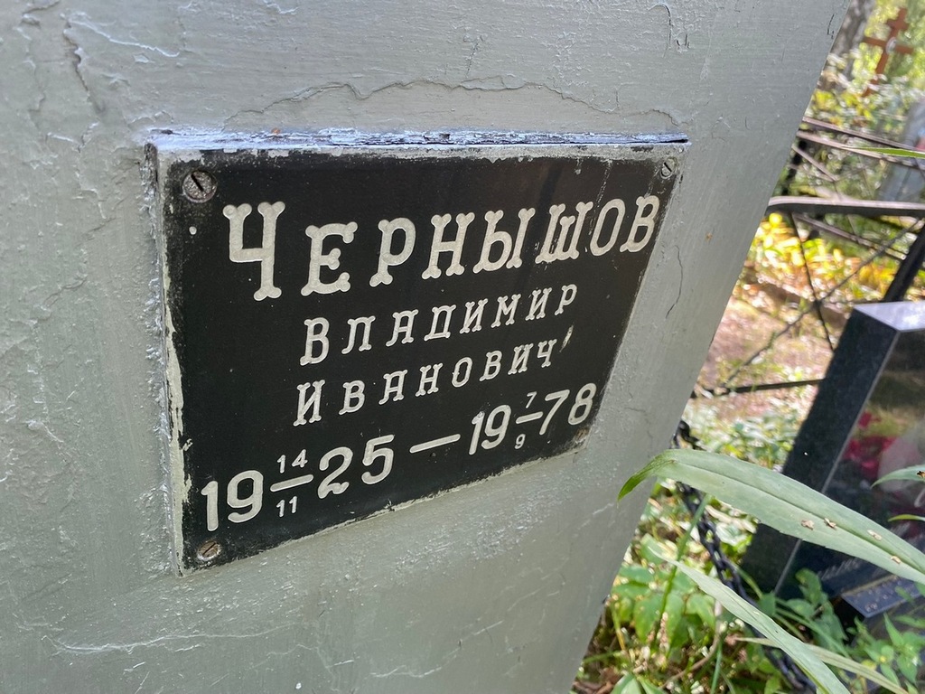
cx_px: 462
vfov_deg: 53.1
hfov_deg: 67.3
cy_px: 347
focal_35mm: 26
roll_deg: -9.0
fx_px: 695
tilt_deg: -26.5
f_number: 1.8
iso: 100
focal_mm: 4.25
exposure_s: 1/121
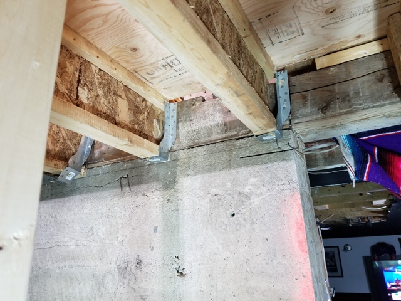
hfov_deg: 67.3
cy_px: 150
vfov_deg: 53.1
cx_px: 200
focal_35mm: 26
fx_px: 301
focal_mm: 4.25
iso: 250
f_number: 1.7
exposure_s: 1/20
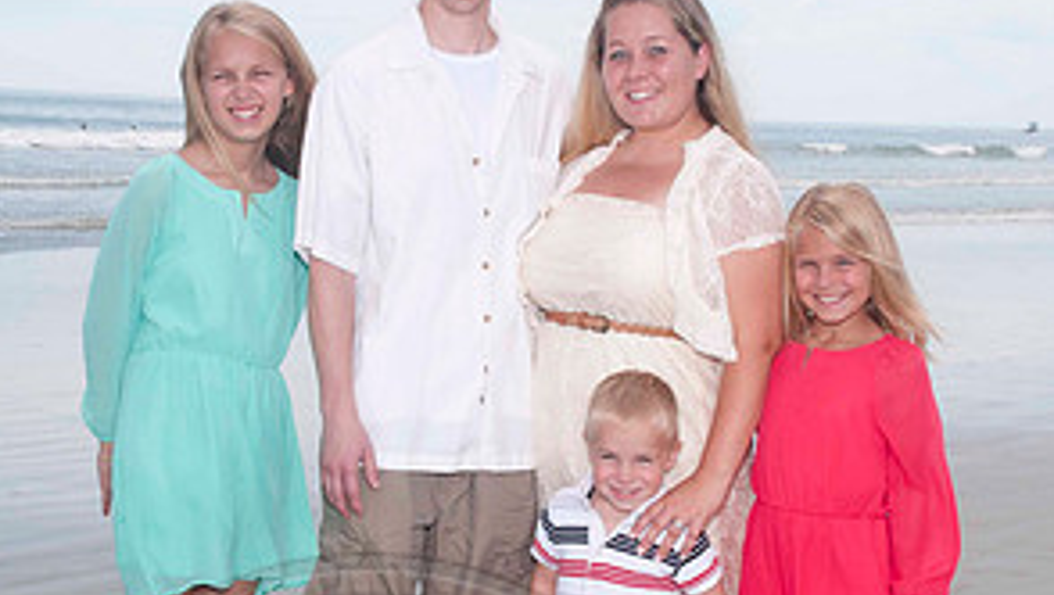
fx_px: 2350
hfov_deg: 25.3
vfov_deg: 14.4
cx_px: 522
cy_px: 441
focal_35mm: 84
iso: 100
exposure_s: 1/250
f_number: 13
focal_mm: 35
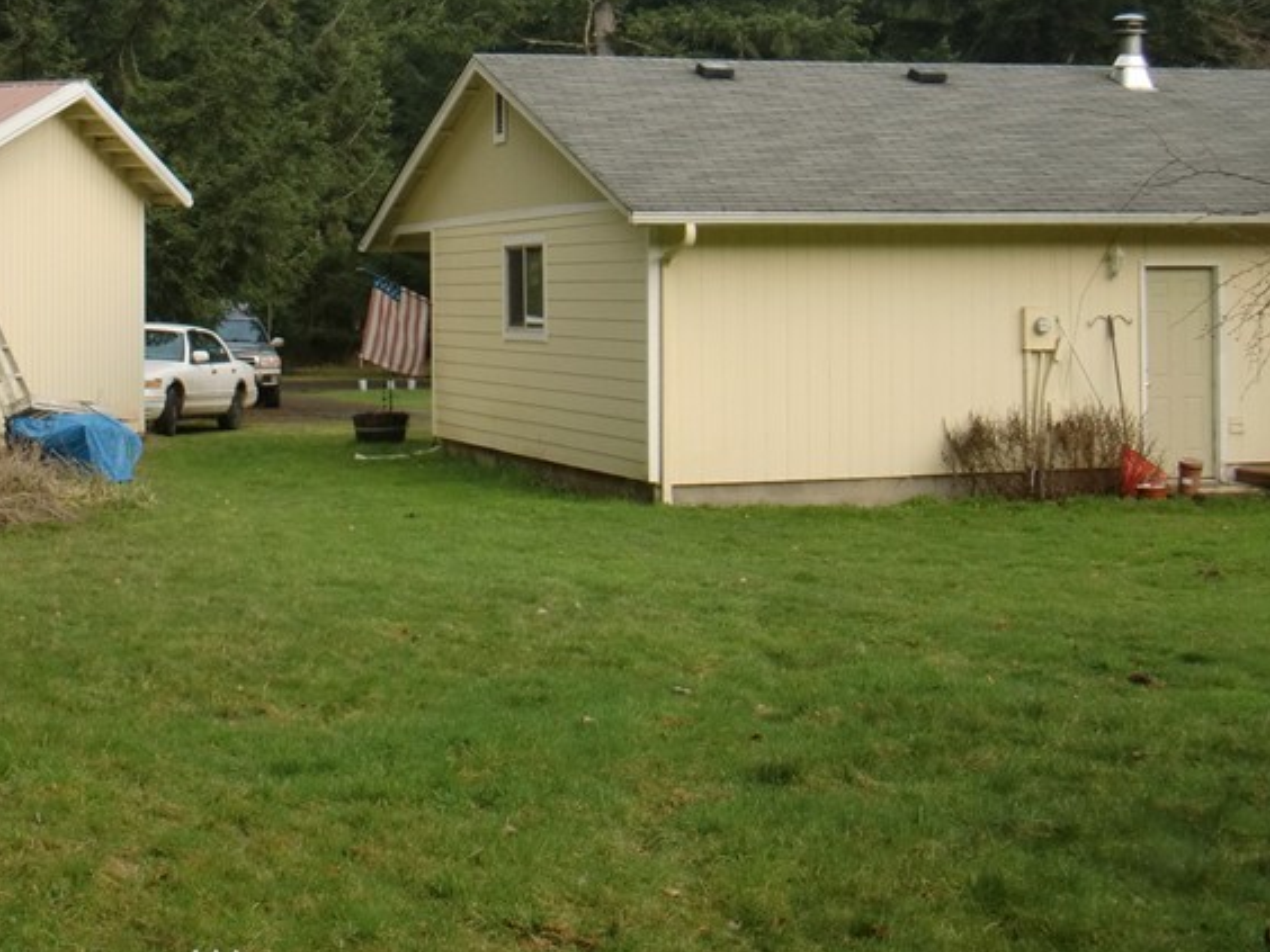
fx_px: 2531
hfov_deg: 27.7
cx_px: 302
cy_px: 198
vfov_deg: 21.1
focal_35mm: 69
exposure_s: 1/100
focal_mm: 6.66
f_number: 3.9
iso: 64
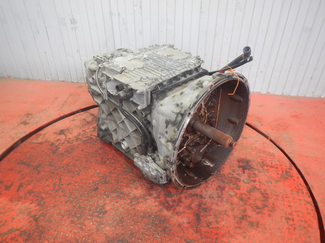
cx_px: 162
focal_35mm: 28
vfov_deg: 49.7
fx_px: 263
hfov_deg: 63.4
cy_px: 122
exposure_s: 1/30
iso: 320
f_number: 3.9
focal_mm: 5
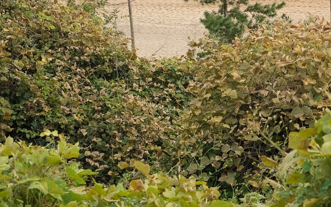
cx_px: 418
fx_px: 1272
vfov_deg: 9.1
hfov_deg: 14.3
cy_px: -69
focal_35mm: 141
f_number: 4.5
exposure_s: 1/250
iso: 640
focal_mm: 33
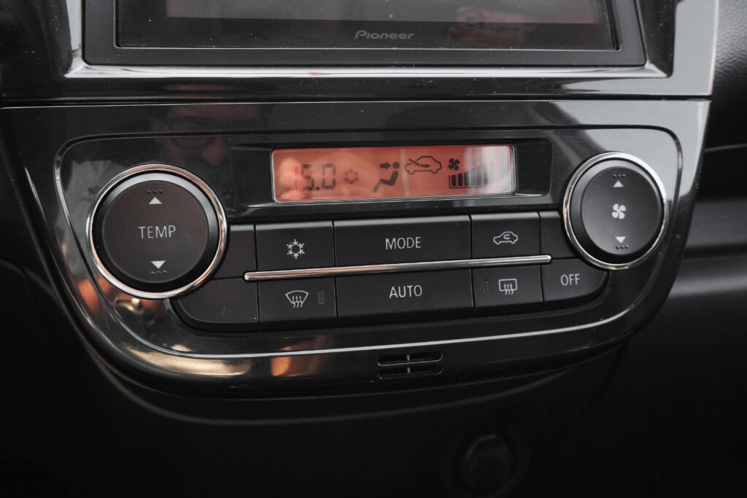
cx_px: 374
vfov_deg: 42.3
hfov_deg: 60.3
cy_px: 249
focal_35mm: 31
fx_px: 643
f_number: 9
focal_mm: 20.9
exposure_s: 1/60
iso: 2000
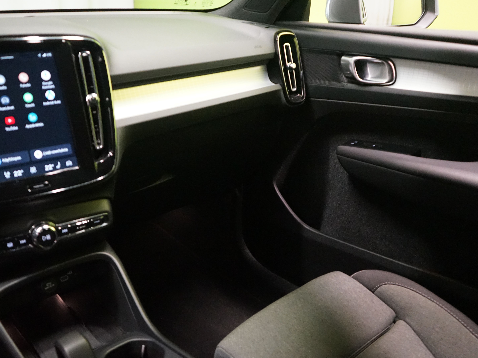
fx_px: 483
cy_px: 194
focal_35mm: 35
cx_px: 203
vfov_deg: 40.7
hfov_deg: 52.4
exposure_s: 1/50
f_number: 3.5
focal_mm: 29
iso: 6400
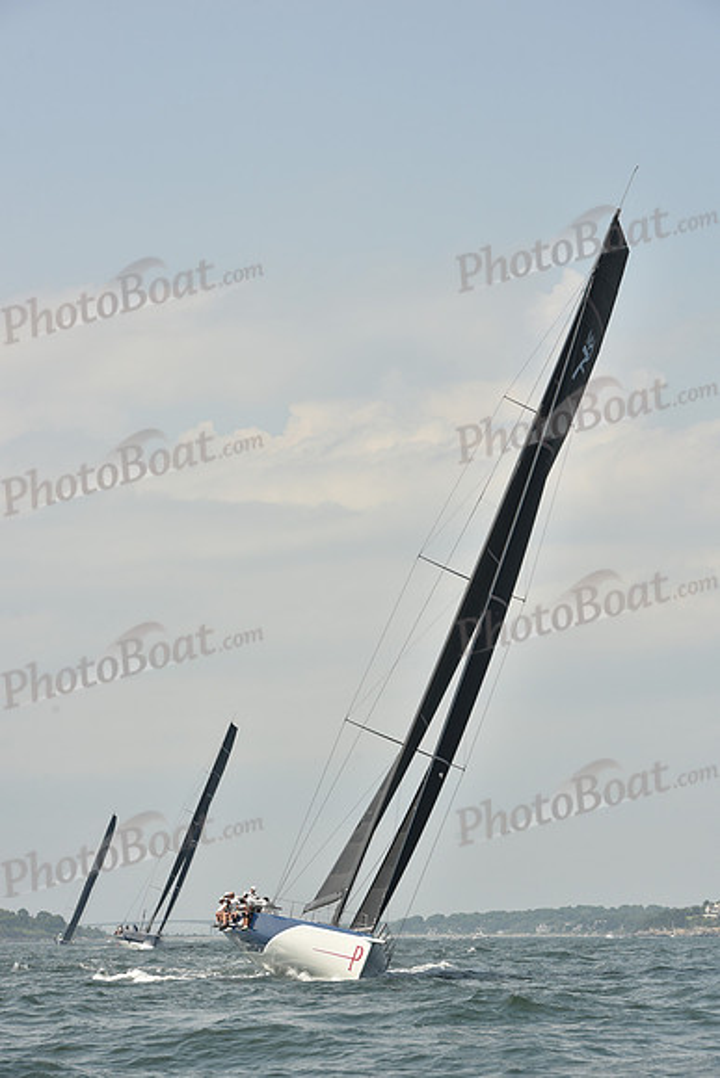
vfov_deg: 18.6
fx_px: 3298
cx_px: 360
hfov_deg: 12.5
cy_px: 539
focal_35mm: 110
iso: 250
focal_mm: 110
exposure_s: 1/800
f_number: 10
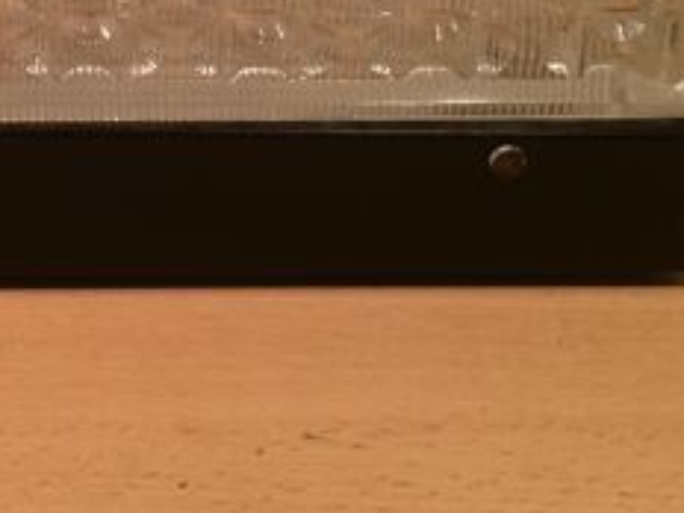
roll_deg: -1.5
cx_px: 12
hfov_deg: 24.9
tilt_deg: -22.2
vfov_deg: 18.8
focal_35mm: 75
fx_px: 1482
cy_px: -68
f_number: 2.2
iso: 64
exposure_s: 1/33
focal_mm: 4.15
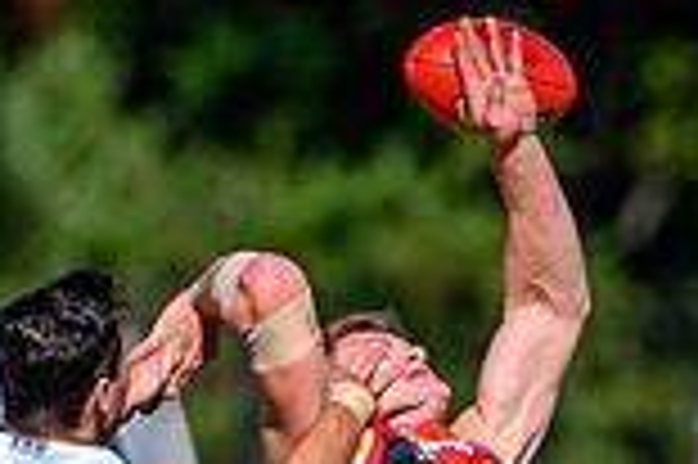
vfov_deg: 0.5
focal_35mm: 2835
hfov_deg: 0.7
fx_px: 54909
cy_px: 464
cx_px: 500
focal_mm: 500
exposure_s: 1/2500
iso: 180
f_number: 4
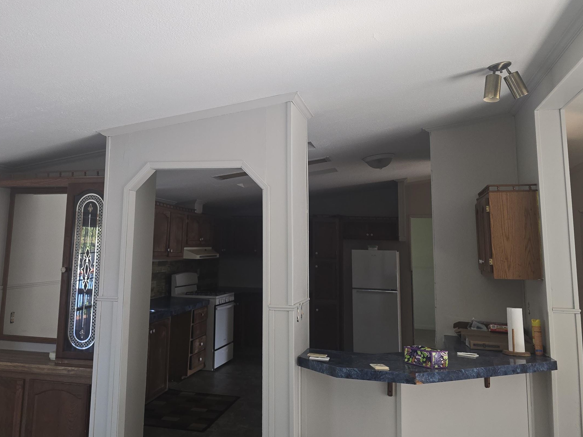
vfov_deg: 42.6
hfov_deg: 55.1
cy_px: 166
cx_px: 245
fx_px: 556
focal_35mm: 33
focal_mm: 6.3
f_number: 1.7
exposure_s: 1/60
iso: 50
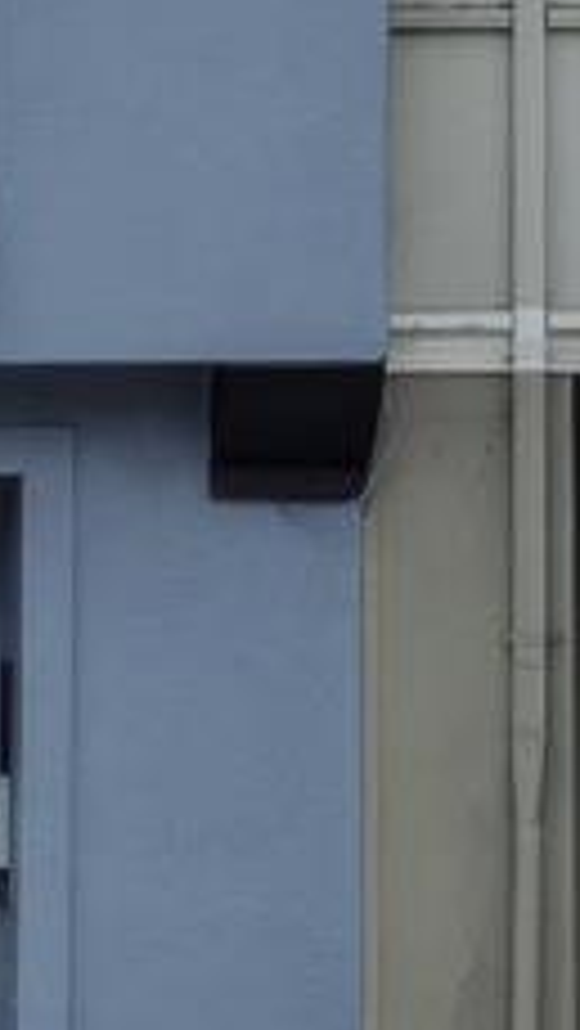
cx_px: -1394
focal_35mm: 378
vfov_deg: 5.7
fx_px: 10323
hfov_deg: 3.1
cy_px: -533
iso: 200
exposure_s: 1/125
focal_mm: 55
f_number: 11
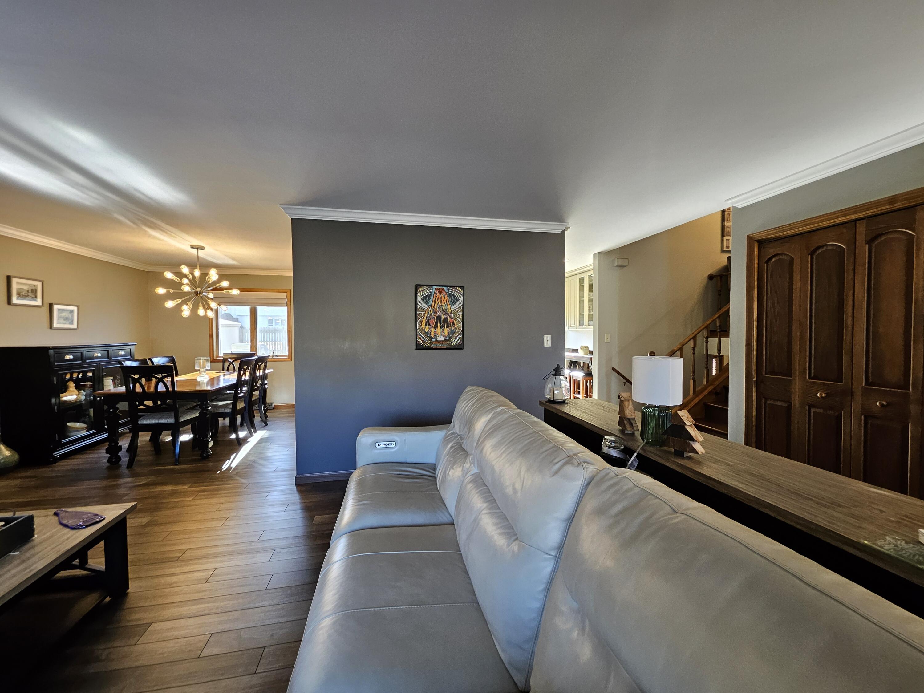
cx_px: 462
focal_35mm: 13
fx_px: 347
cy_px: 346
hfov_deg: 106.2
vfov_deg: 89.9
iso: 160
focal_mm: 1.74
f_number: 2.2
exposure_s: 1/60
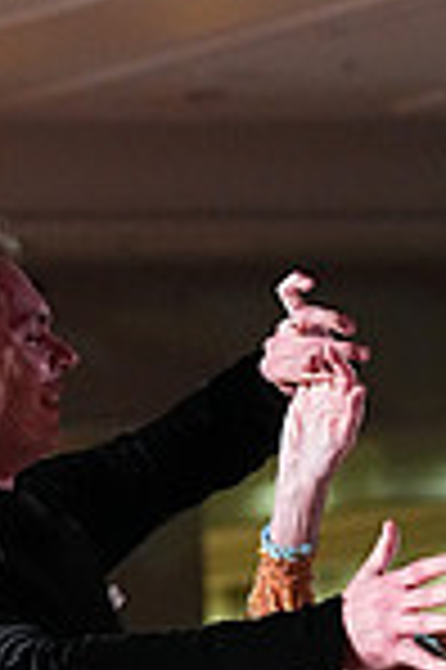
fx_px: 6966
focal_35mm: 374
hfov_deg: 3.7
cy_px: 1093
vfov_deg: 5.5
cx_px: 318
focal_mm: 96
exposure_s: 1/400
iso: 6400
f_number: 4.5
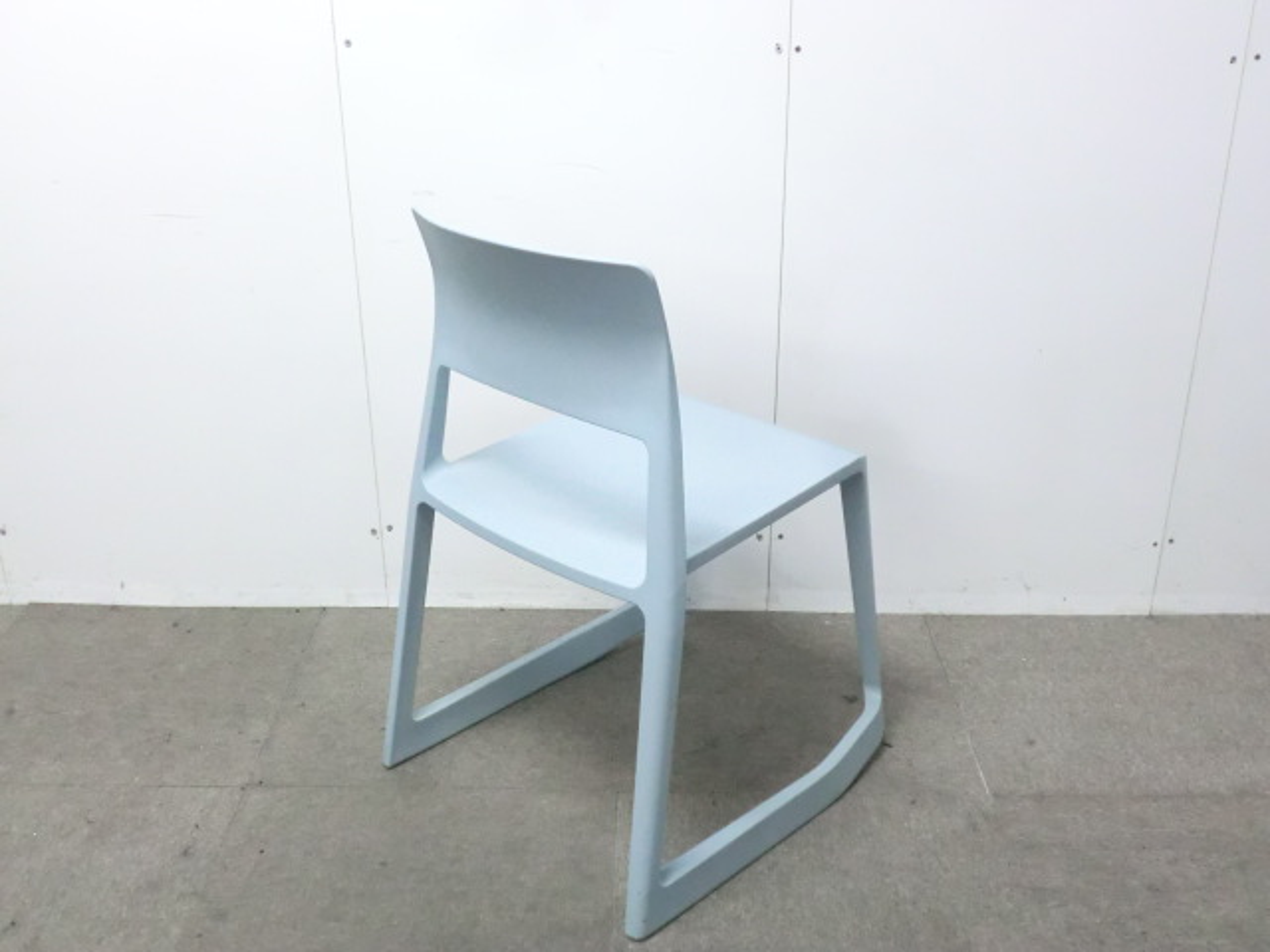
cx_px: 635
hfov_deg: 49.0
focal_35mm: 38
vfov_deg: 37.7
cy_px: 476
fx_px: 1394
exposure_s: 1/30
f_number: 3.9
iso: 800
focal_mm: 6.9
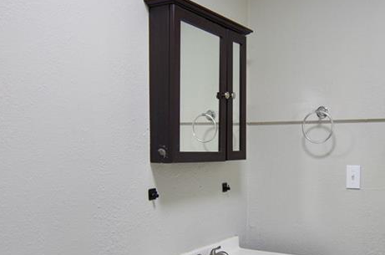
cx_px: 238
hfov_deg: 48.2
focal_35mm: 40
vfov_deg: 32.8
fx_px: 427
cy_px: 180
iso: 100
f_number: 8
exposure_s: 1/3.33
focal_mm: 12
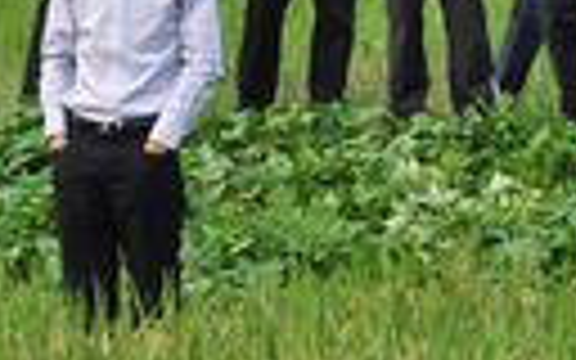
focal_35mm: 446
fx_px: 7001
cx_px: 324
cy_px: -144
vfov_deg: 2.9
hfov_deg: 4.7
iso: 400
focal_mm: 75
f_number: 5.3
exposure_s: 1/200
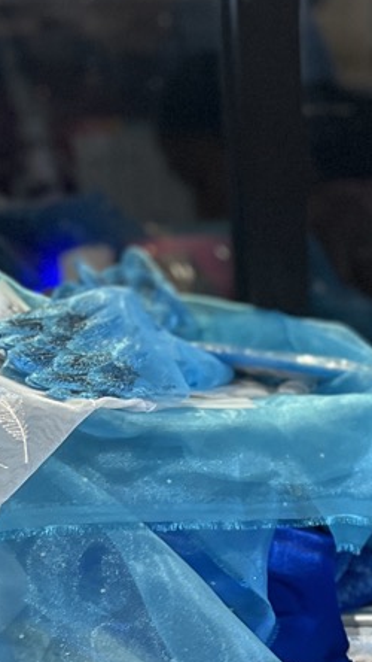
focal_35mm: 83
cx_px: 431
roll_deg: -0.4
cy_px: 590
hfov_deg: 14.2
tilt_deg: -24.3
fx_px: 1454
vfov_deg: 24.9
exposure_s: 1/60
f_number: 1.5
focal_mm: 5.7
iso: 320
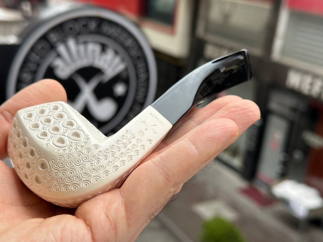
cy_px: 121
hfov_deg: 39.7
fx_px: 448
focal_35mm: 48
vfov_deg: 30.3
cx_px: 162
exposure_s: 1/631
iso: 64
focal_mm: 6.86
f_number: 1.78
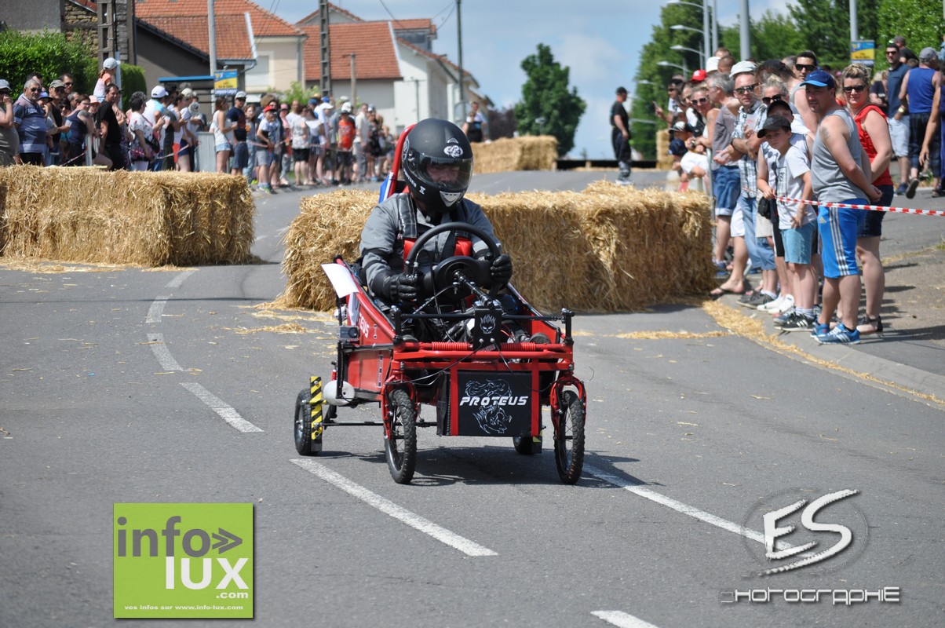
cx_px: 472
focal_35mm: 153
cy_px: 314
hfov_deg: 13.4
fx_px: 4012
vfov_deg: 8.9
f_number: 4.5
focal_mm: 102
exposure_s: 1/2500
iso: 400
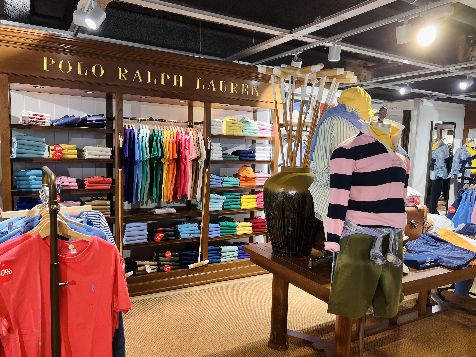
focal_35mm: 26
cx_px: 238
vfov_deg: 53.1
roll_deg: -1.6
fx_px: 358
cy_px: 178
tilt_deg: -5.3
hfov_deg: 67.3
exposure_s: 1/100
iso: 80
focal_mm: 5.7
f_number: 1.5
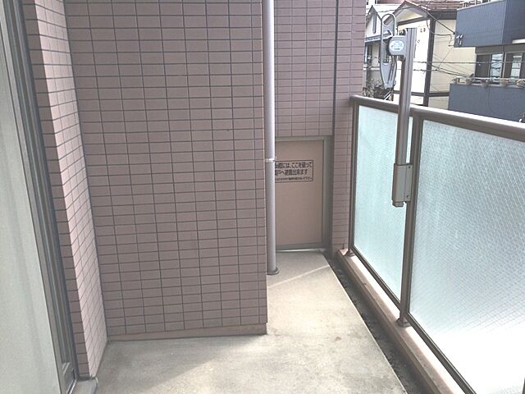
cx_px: 262
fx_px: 440
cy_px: 197
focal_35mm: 29
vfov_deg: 48.2
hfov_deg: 61.7
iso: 32
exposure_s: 1/578
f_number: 2.2
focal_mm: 4.15
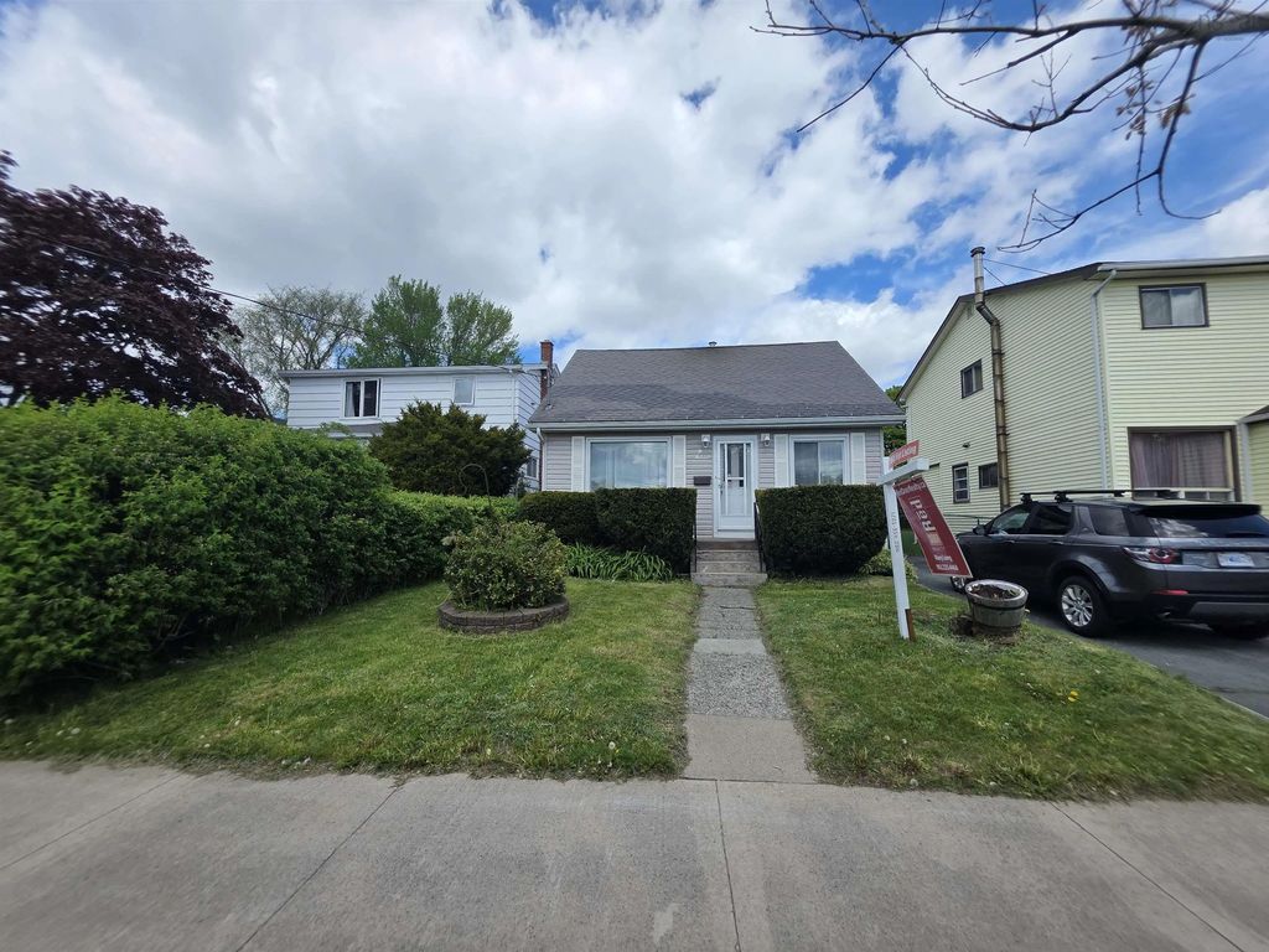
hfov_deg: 106.2
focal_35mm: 13
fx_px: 477
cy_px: 476
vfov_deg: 89.9
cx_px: 634
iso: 40
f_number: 1.9
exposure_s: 1/2333
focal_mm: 2.2
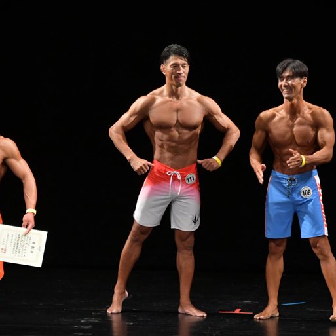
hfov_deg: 4.8
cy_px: 168
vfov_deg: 4.8
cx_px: 238
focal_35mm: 366
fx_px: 4019
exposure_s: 1/400
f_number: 5.6
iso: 3200
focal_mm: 190
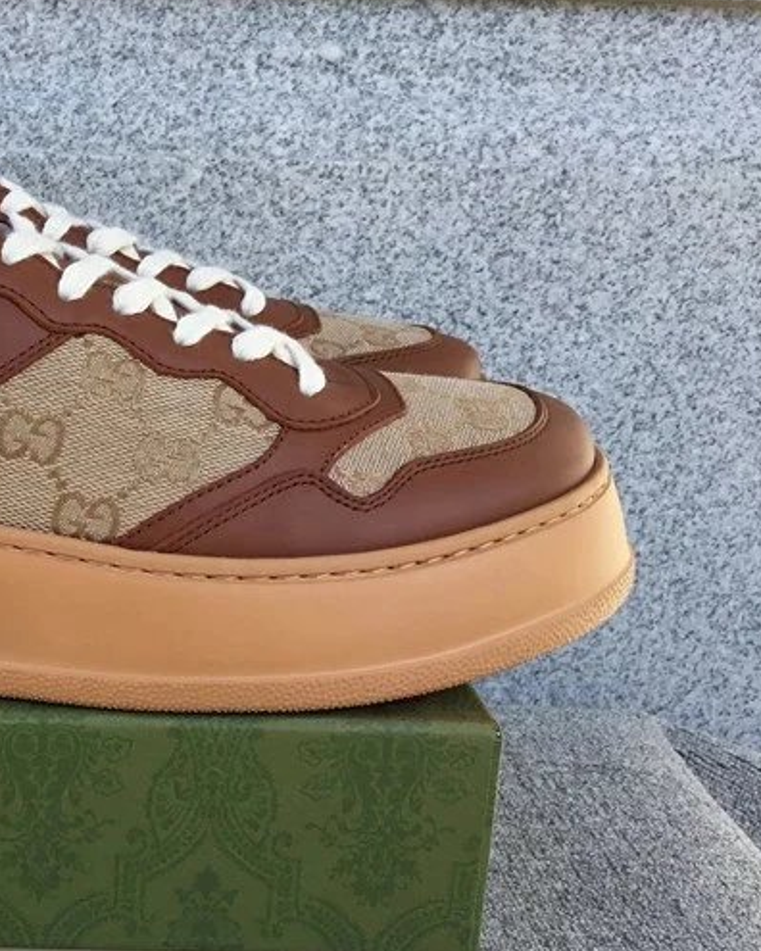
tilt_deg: -18.6
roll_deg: -1.4
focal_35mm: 55
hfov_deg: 26.5
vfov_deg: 33.9
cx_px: 48
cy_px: 618
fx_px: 1548
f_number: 2.4
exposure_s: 1/264
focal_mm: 3.3
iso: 25
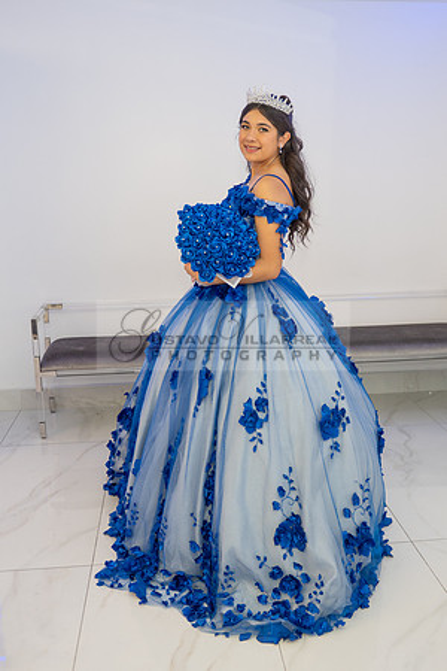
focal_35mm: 36
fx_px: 670
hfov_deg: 36.9
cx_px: 233
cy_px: 336
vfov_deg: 53.1
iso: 800
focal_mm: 24
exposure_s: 1/160
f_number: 2.8
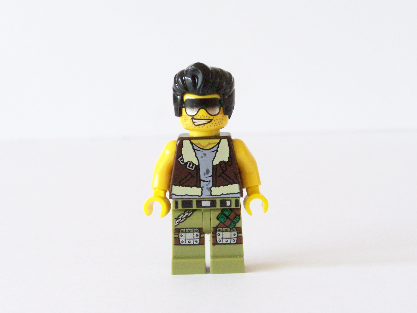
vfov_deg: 18.0
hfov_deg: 23.8
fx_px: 988
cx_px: 208
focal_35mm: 82
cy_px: 156
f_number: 6.3
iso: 400
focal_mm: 13.7
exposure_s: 1/8
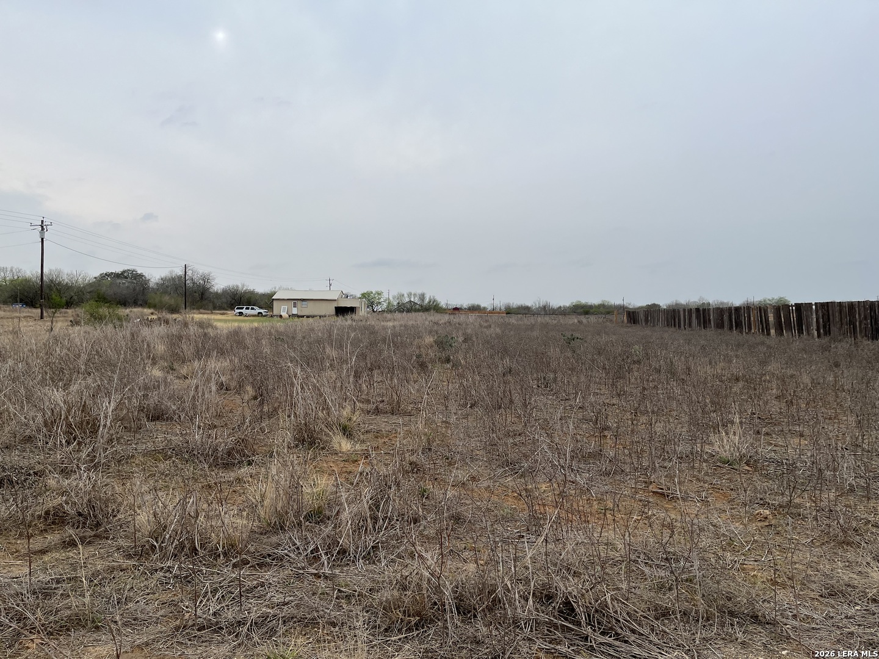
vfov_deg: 53.1
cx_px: 440
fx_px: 660
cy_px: 330
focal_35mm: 26
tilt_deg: -1.8
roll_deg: -0.4
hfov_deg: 67.3
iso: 50
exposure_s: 1/1517
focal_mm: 5.1
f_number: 1.6
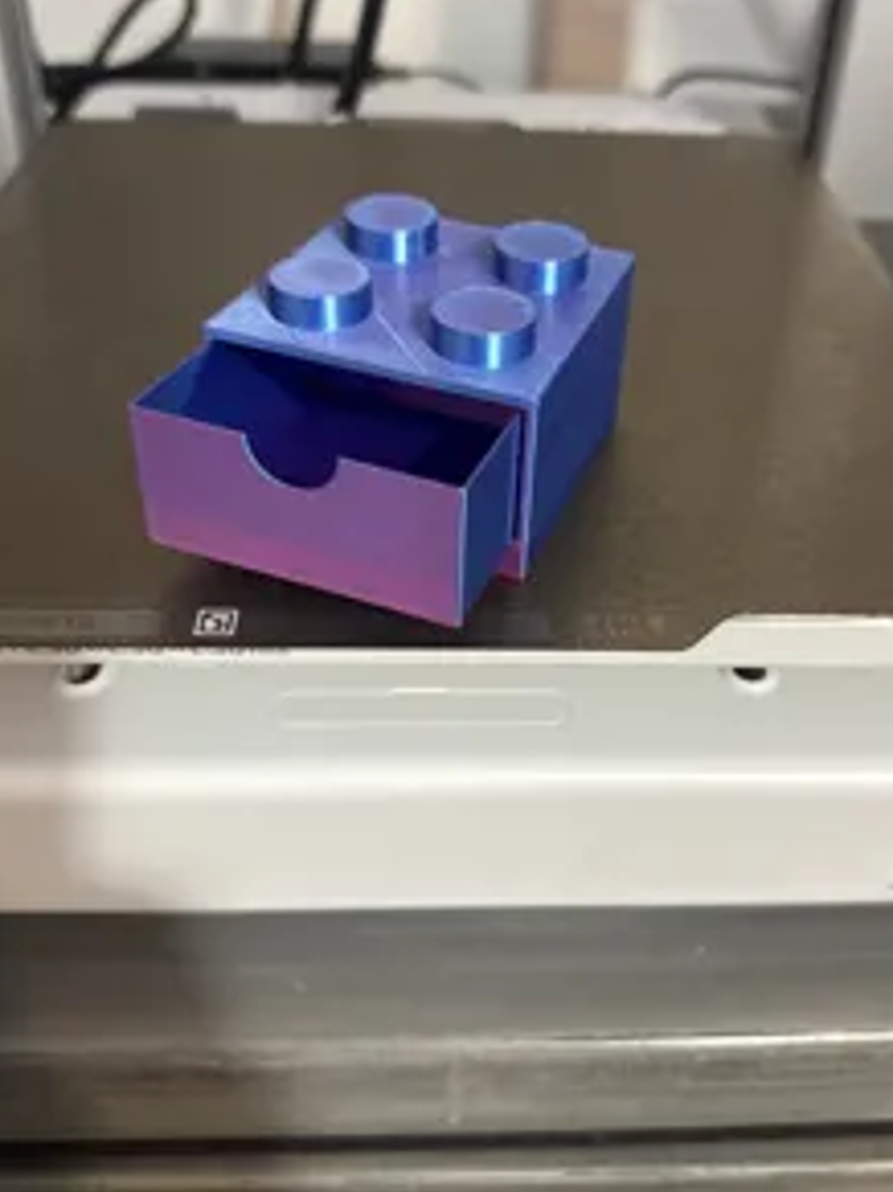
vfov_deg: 55.1
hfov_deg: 42.9
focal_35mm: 33
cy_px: 504
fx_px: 1136
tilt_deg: -35.5
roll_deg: -2.3
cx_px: 496
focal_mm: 6.86
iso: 500
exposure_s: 1/60
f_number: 1.78
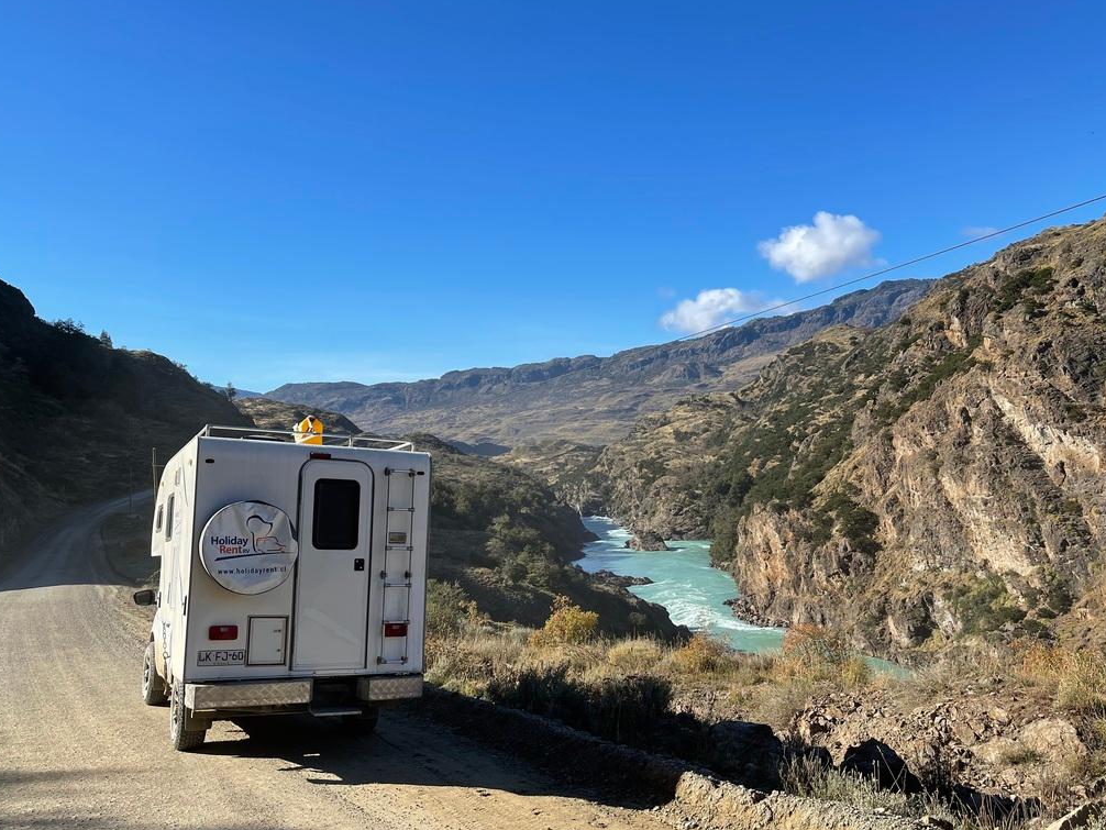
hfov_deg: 58.3
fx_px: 991
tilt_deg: -0.8
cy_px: 447
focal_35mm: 31
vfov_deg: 45.4
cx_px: 593
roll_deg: +2.4
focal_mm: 5.1
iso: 32
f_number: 1.6
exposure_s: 1/3165
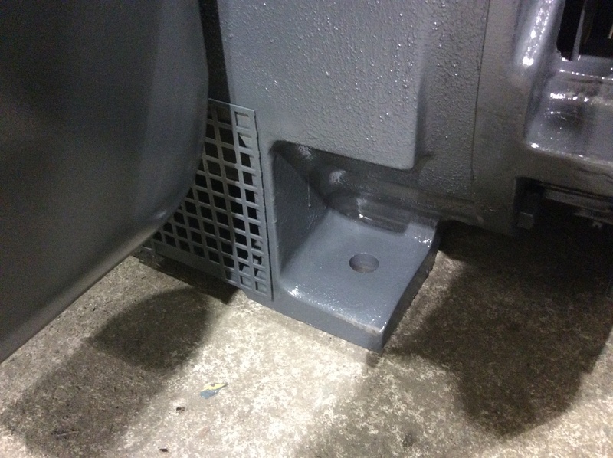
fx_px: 584
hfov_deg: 55.4
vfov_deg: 42.9
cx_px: 306
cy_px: 229
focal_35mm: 33
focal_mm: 3.3
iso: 320
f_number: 2.4
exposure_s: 1/20
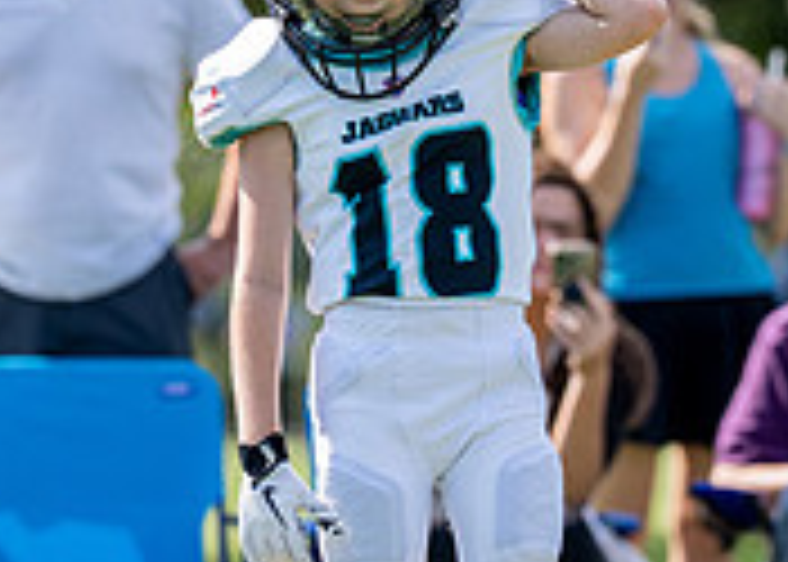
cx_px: 519
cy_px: 158
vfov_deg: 2.7
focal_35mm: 532
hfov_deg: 3.8
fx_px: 11906
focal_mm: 151
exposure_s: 1/2500
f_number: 2.8
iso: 200
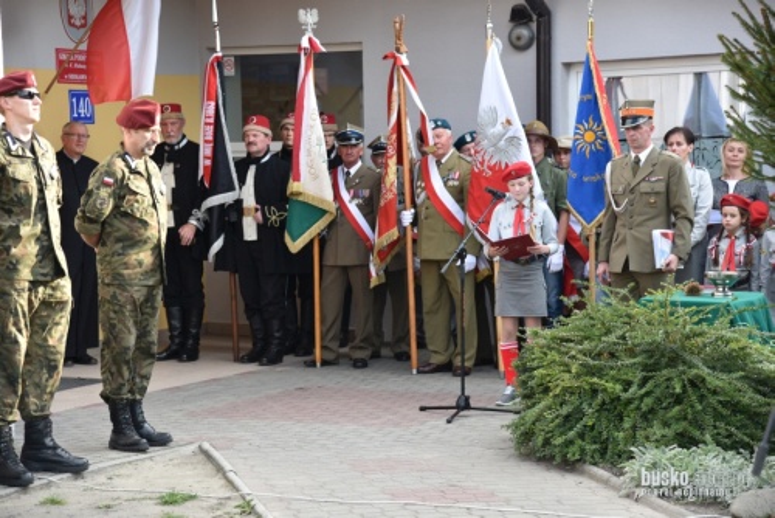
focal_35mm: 95
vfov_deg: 14.4
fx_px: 2046
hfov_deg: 21.4
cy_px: 259
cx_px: 388
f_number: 5
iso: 200
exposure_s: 1/100
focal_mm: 95
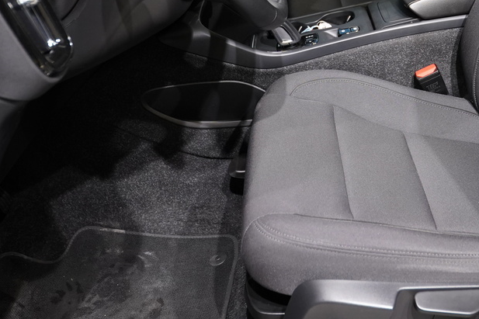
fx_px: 559
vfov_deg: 28.9
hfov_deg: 45.0
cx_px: 355
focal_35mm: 42
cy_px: -32
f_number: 2.8
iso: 1600
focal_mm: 16
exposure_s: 1/60
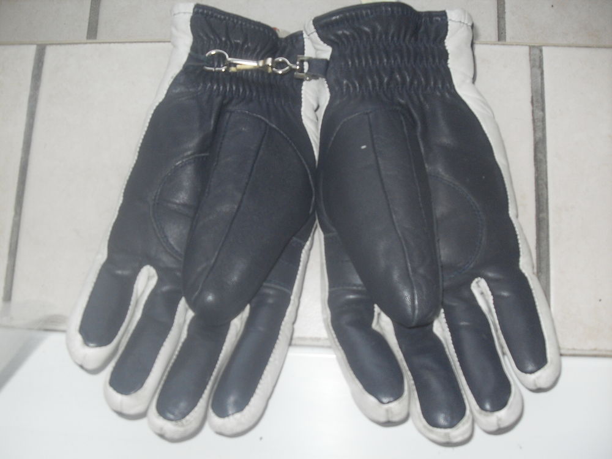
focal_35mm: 37
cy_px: 230
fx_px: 654
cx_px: 306
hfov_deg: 50.1
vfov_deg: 38.7
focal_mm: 6.3
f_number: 2.8
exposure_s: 1/45
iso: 100
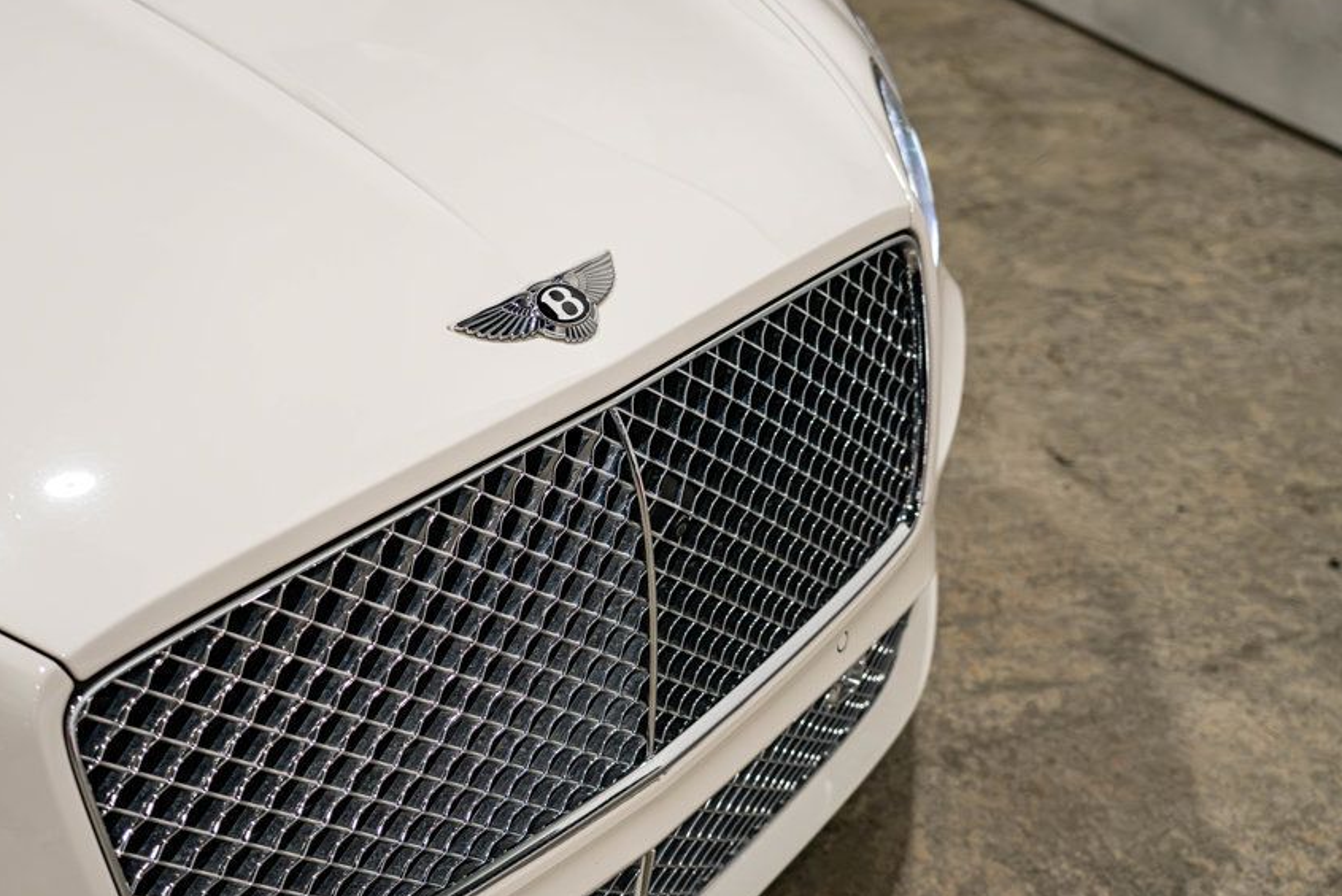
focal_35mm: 63
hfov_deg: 31.8
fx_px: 2349
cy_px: 504
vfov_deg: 21.6
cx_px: 580
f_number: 4
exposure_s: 1/125
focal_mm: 52
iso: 1250
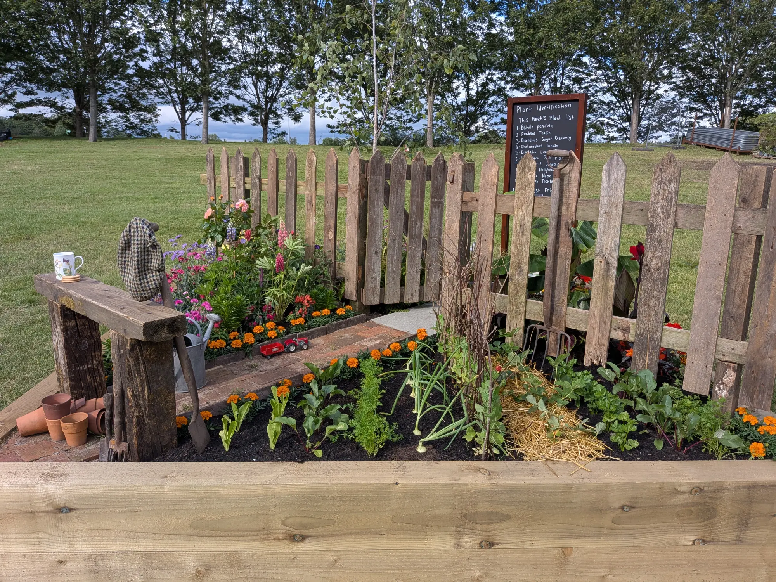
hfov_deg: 71.6
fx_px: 538
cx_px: 388
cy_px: 291
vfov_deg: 56.8
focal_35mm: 24
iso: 22
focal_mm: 4.53
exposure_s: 1/603
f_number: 1.7
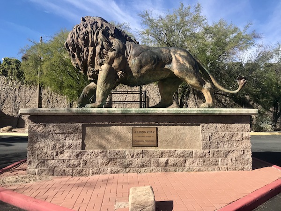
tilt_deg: +3.5
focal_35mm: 28
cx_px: 140
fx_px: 227
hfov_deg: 63.4
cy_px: 106
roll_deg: -0.1
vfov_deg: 49.7
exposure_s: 1/1570
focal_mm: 3.99
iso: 20
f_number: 1.8
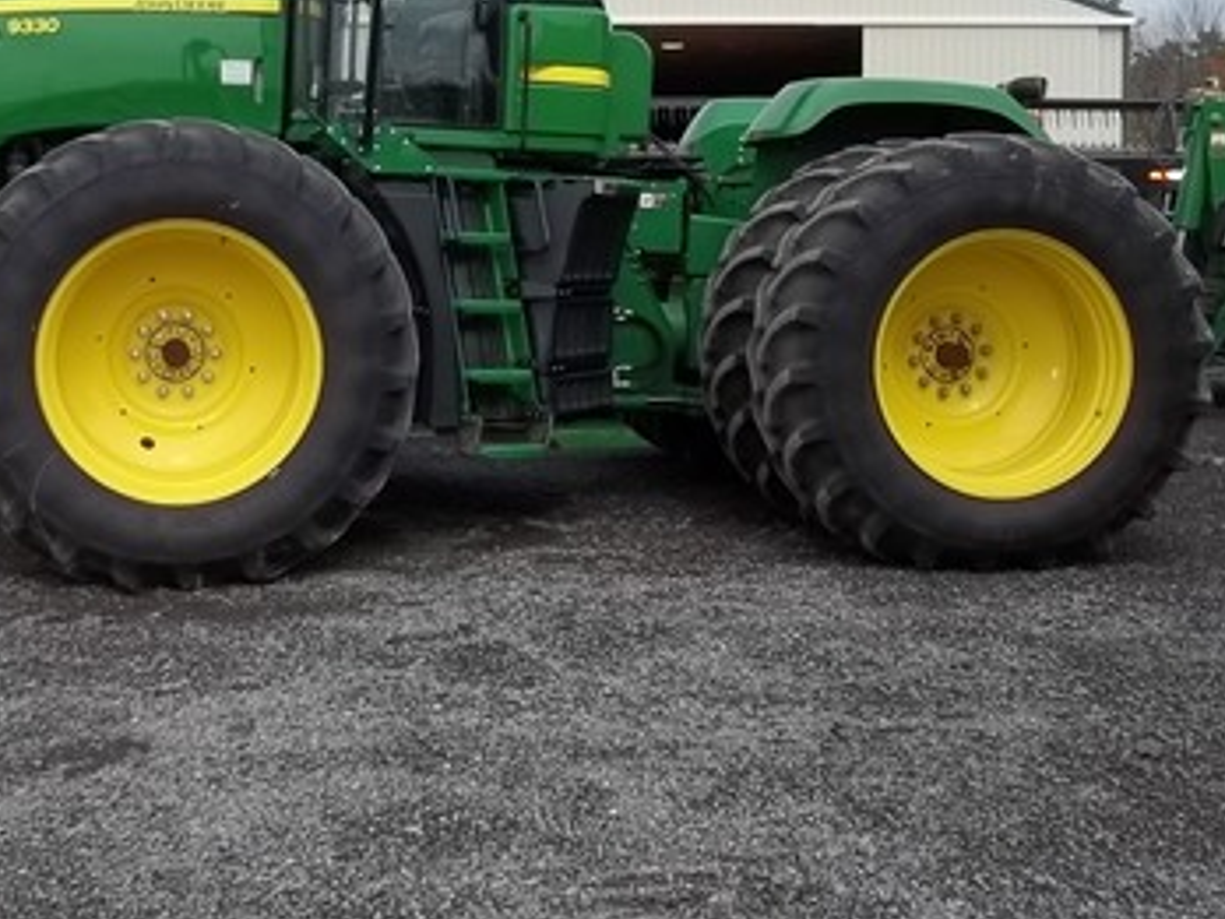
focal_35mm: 50
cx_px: 380
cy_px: 261
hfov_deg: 37.6
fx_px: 1769
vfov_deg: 28.8
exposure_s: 1/1000
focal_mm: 5.7
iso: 64
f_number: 2.9
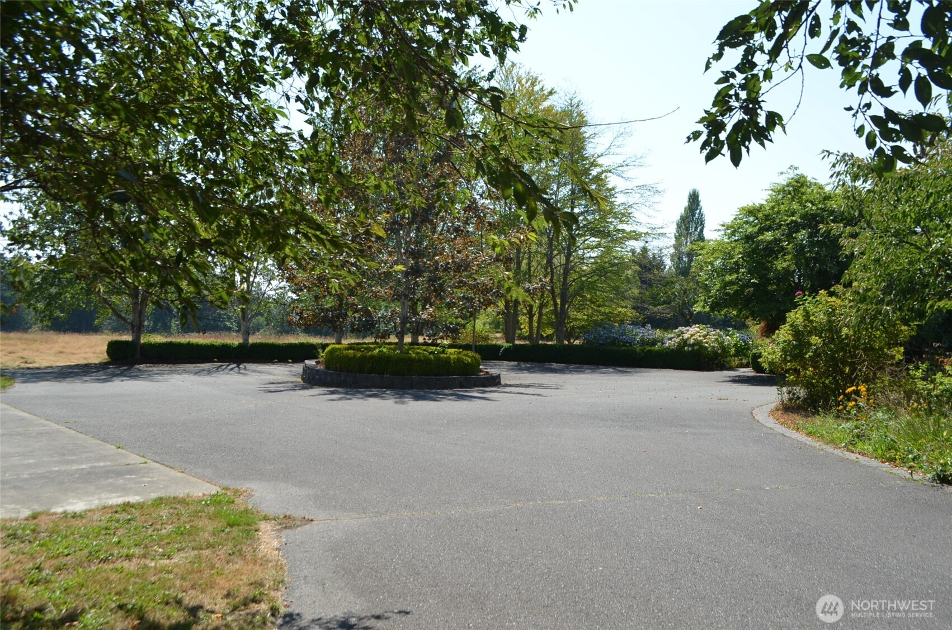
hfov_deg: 67.5
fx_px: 712
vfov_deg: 47.7
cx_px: 476
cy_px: 315
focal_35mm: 27
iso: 125
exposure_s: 1/250
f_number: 8
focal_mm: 18
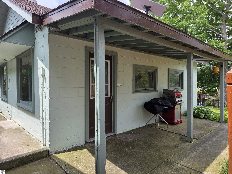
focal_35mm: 23
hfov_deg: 73.9
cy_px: 87
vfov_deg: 58.9
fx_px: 154
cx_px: 116
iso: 80
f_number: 1.7
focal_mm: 6.3
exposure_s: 1/3333
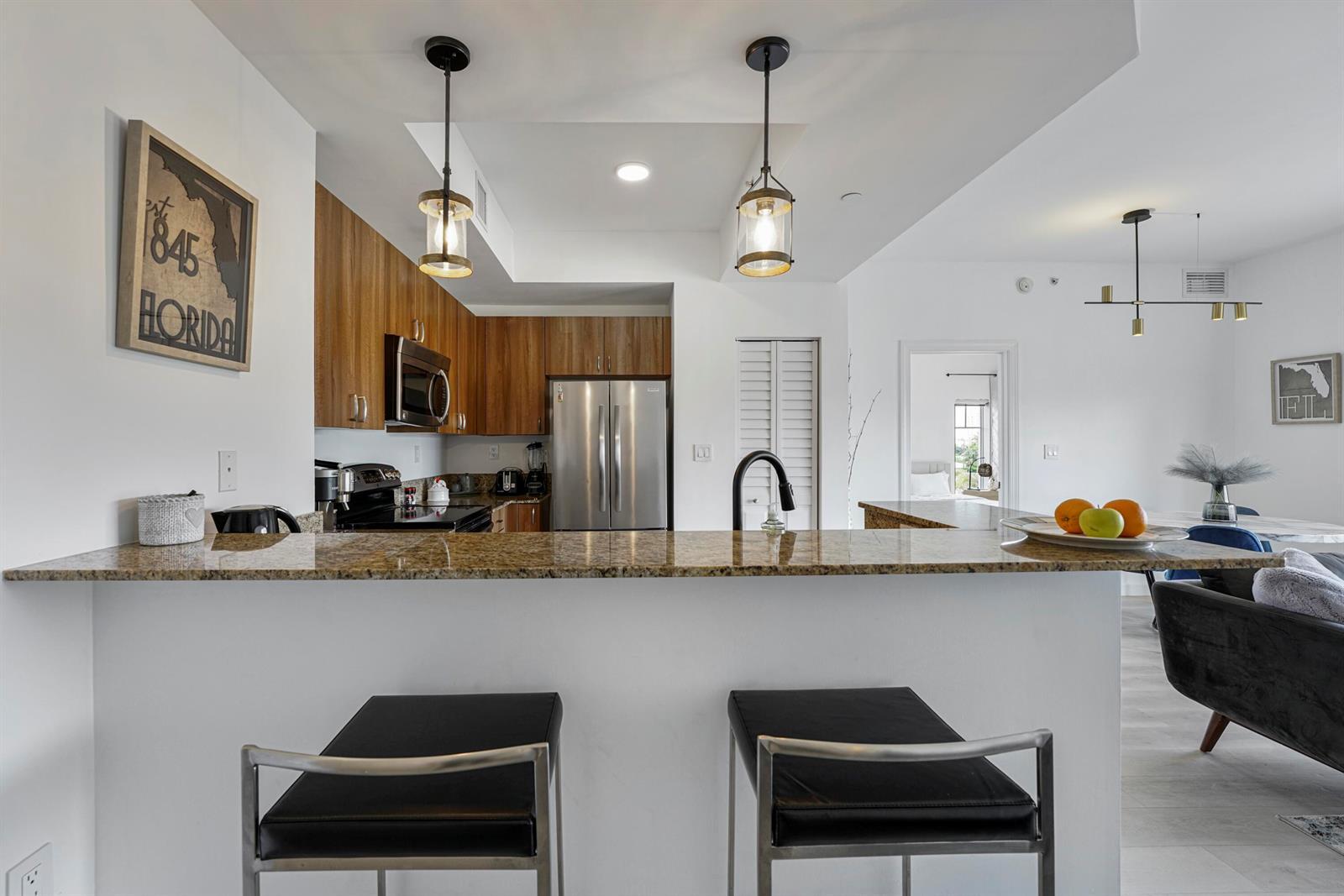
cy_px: 448
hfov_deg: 104.2
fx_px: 523
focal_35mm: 14
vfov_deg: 81.2
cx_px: 672
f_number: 8
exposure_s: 1/5
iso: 250
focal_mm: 14
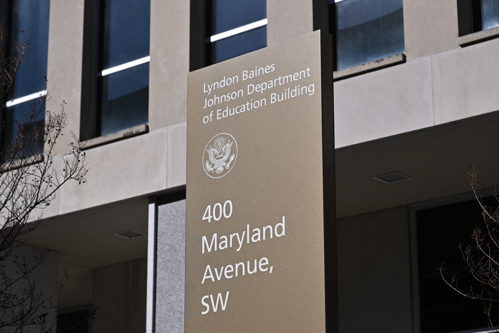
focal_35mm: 93
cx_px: 250
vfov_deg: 14.7
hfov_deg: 21.9
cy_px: 166
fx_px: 1289
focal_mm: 93
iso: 64
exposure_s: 1/500
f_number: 8
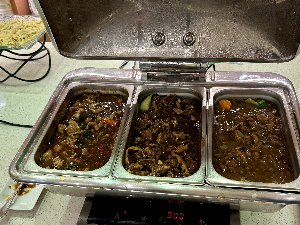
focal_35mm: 38
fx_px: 329
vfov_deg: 37.0
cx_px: 143
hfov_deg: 49.0
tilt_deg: -46.0
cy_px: 164
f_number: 1.78
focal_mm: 6.86
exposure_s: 1/60
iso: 160
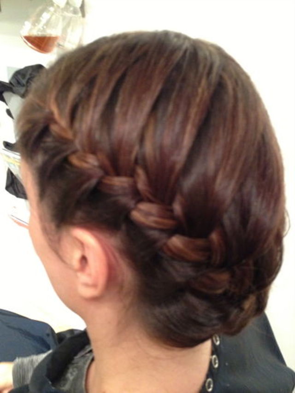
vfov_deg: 52.6
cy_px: 196
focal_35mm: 35
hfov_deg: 40.7
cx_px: 148
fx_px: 398
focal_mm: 4.28
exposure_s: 1/20
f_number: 2.4
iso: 400
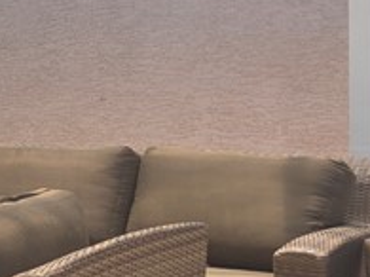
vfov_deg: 12.2
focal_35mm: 121
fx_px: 1293
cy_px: 137
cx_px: -442
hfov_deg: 13.3
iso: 12
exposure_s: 1/499
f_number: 1.7
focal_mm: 6.3
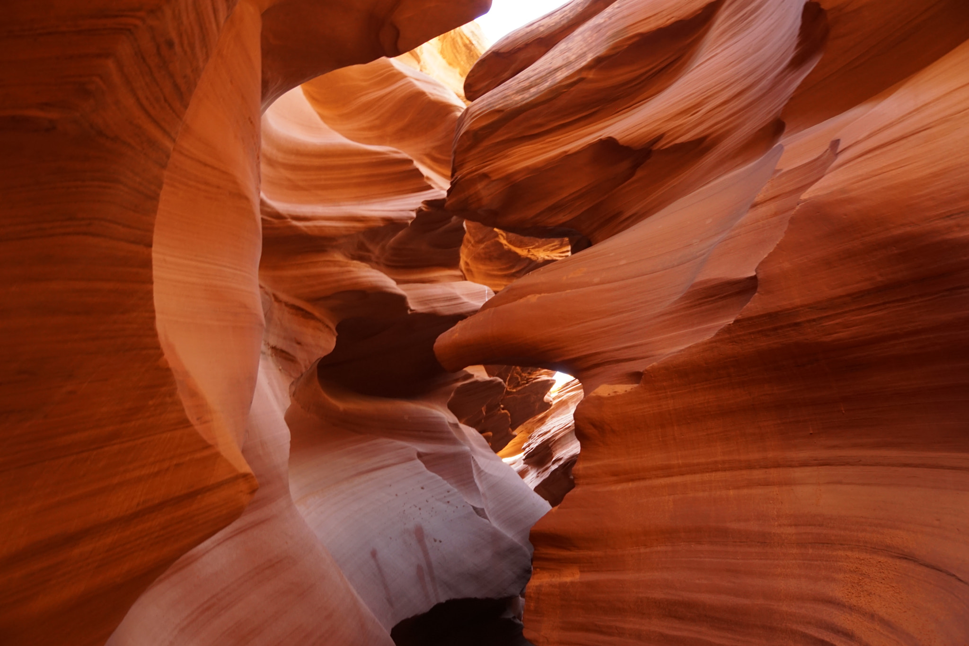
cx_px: 484
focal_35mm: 24
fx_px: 646
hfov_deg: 73.7
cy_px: 323
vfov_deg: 53.1
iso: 500
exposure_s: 1/30
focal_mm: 16
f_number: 5
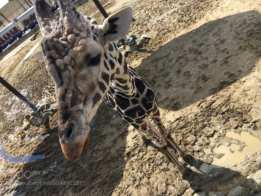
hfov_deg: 61.7
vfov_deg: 48.2
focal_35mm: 29
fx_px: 219
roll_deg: +37.5
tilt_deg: -31.8
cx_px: 130
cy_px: 98
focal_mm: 4.15
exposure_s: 1/1068
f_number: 2.2
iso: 25
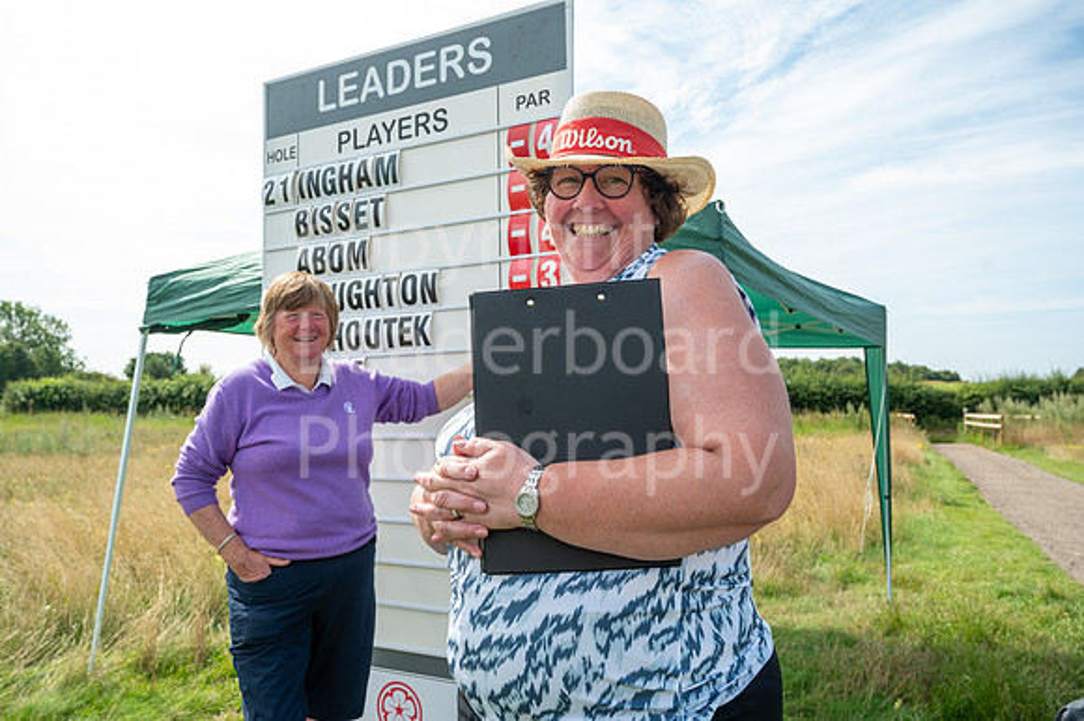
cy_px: 360
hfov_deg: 63.7
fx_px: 873
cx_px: 542
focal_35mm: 29
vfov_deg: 44.9
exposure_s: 1/250
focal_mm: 29
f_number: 6.3
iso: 125
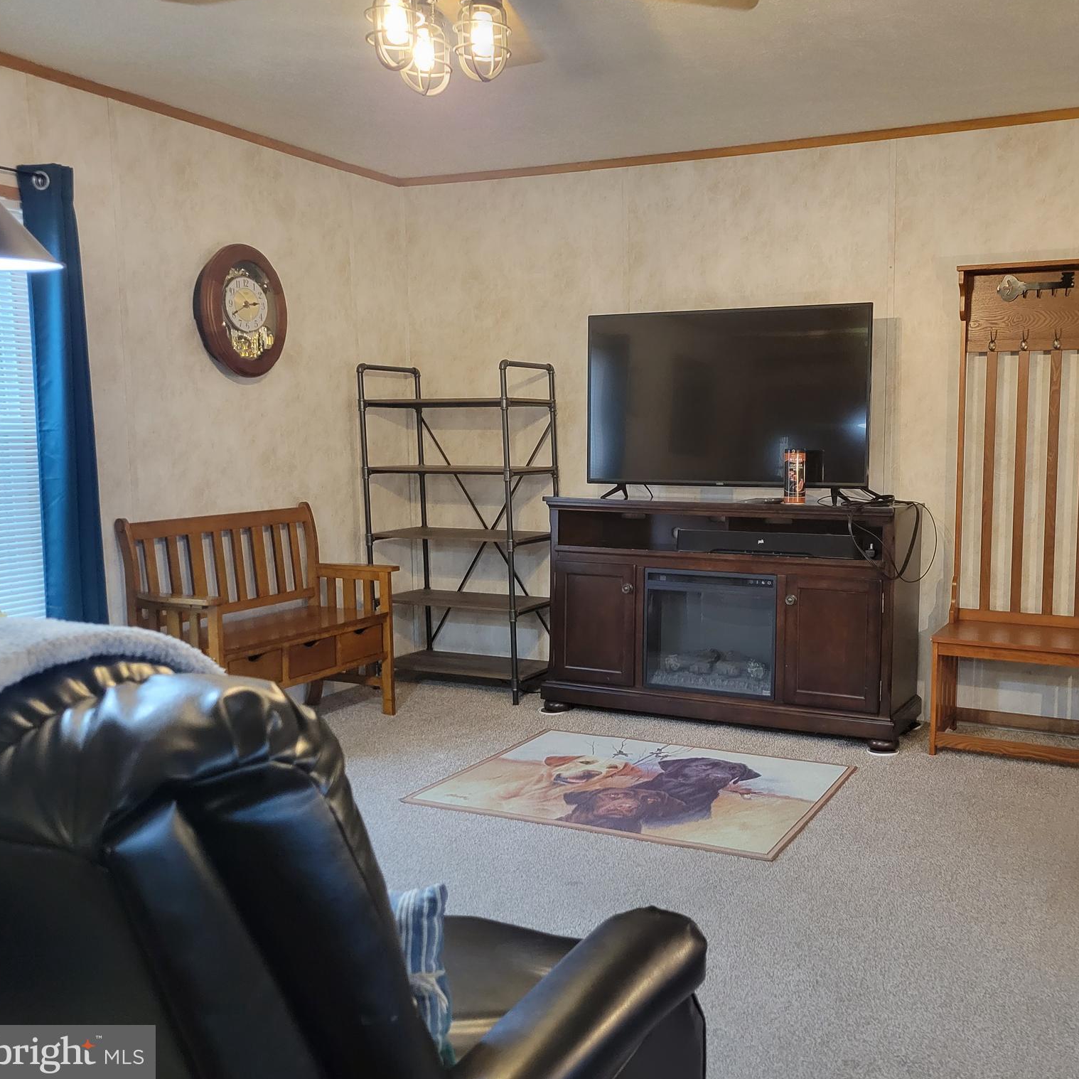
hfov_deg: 51.7
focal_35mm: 31
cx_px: 706
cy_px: 537
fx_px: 1093
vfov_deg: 52.5
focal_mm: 5.4
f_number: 1.8
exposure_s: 1/55
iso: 640
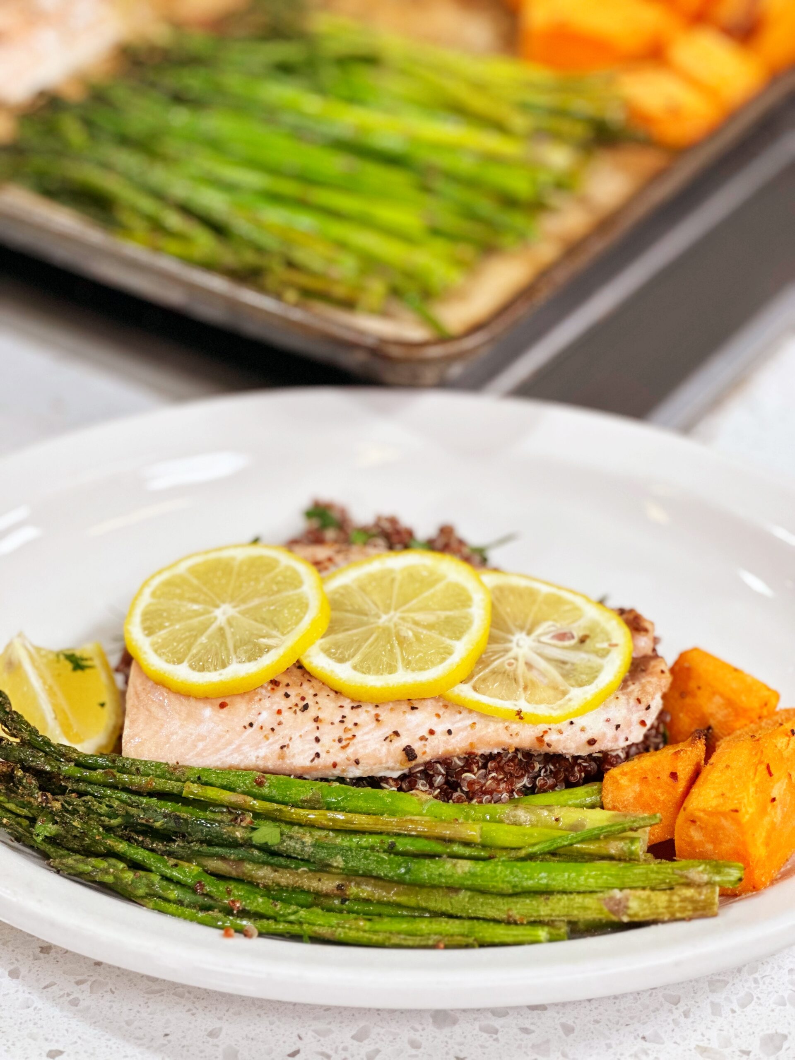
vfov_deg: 25.3
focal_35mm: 77
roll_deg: +0.6
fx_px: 2358
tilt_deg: -34.9
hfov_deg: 19.1
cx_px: 398
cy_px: 530
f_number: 2.8
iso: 160
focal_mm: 9
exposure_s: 1/120
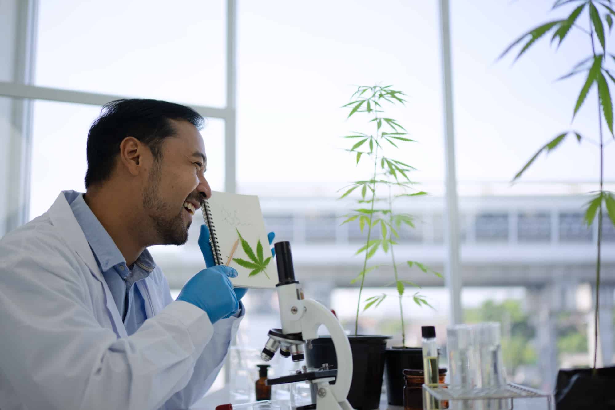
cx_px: 308
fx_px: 769
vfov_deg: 29.9
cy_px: 205
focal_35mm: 45
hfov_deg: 43.6
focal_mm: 45
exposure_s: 1/800
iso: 100
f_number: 1.8
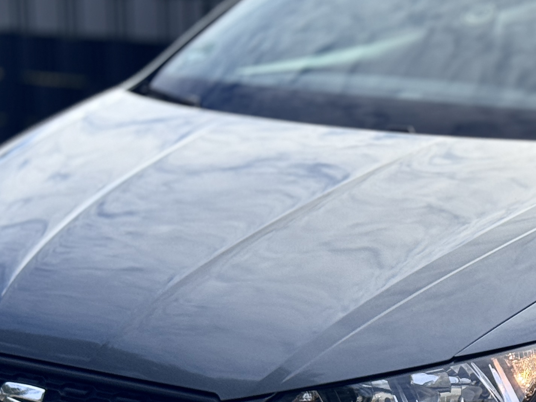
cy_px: 302
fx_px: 2106
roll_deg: -0.1
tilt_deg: -11.8
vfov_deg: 10.9
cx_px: 506
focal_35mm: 136
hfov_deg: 14.3
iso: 64
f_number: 1.78
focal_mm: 6.76
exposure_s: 1/2611
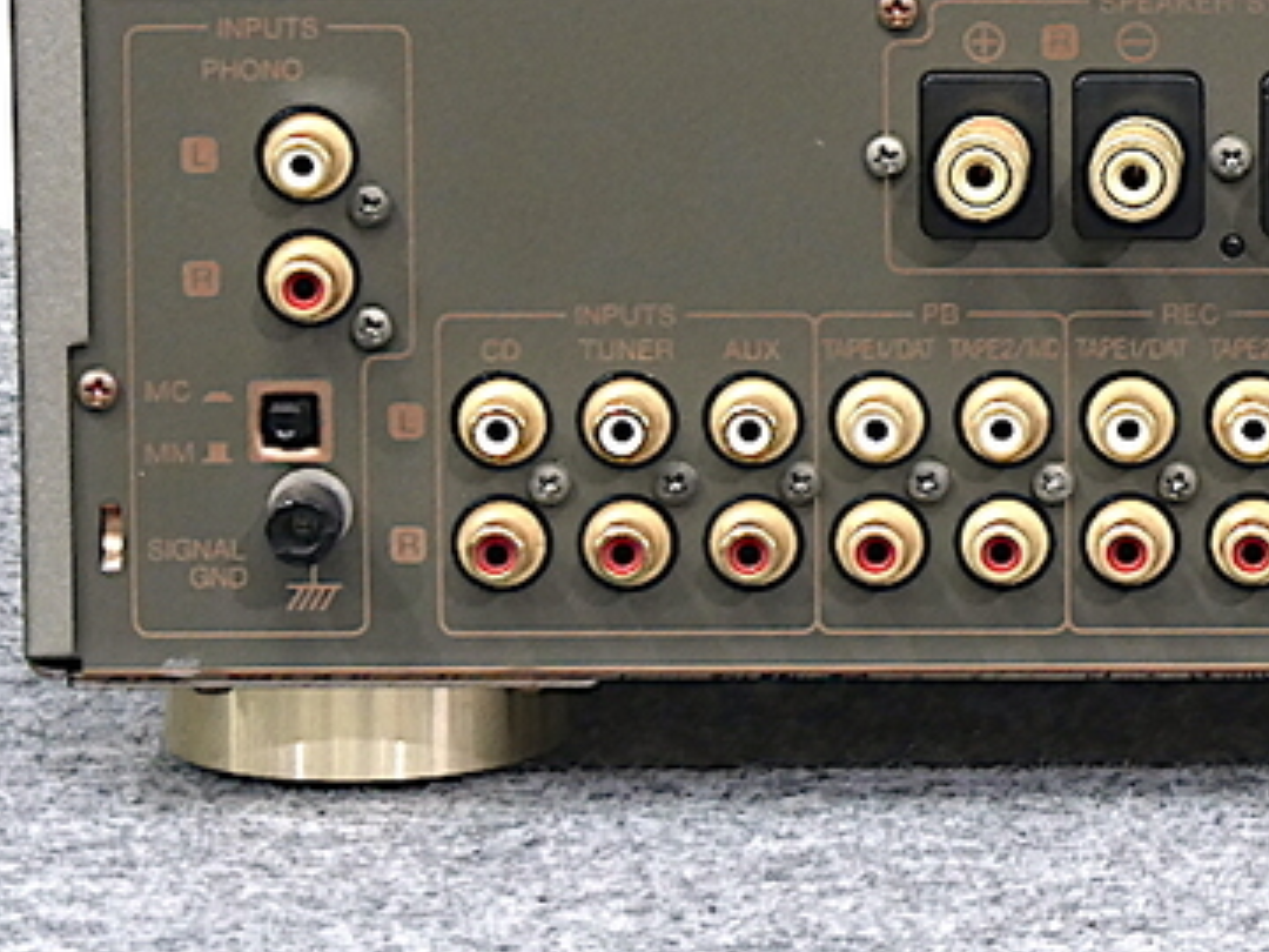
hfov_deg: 4.9
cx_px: 1530
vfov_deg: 3.7
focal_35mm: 403
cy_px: 85
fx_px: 14774
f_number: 5.4
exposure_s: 1/5
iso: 200
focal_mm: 27.1
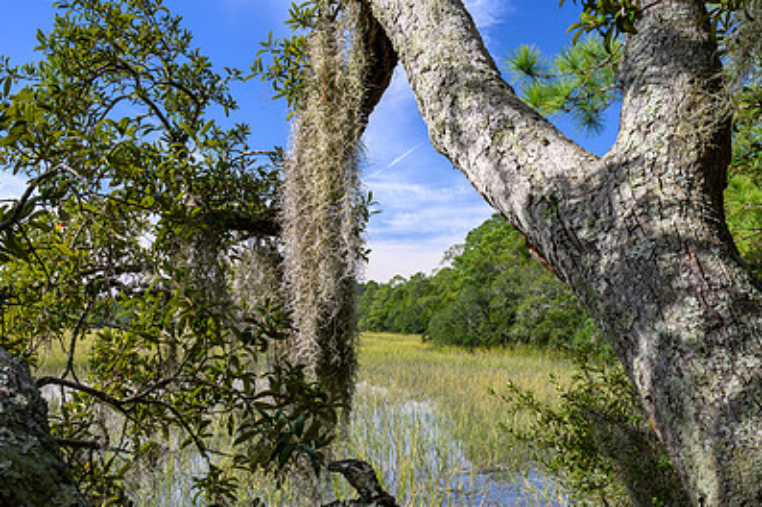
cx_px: 418
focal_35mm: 38
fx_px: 804
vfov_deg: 34.7
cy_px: 330
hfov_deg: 50.7
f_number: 10
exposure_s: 1/60
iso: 200
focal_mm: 26
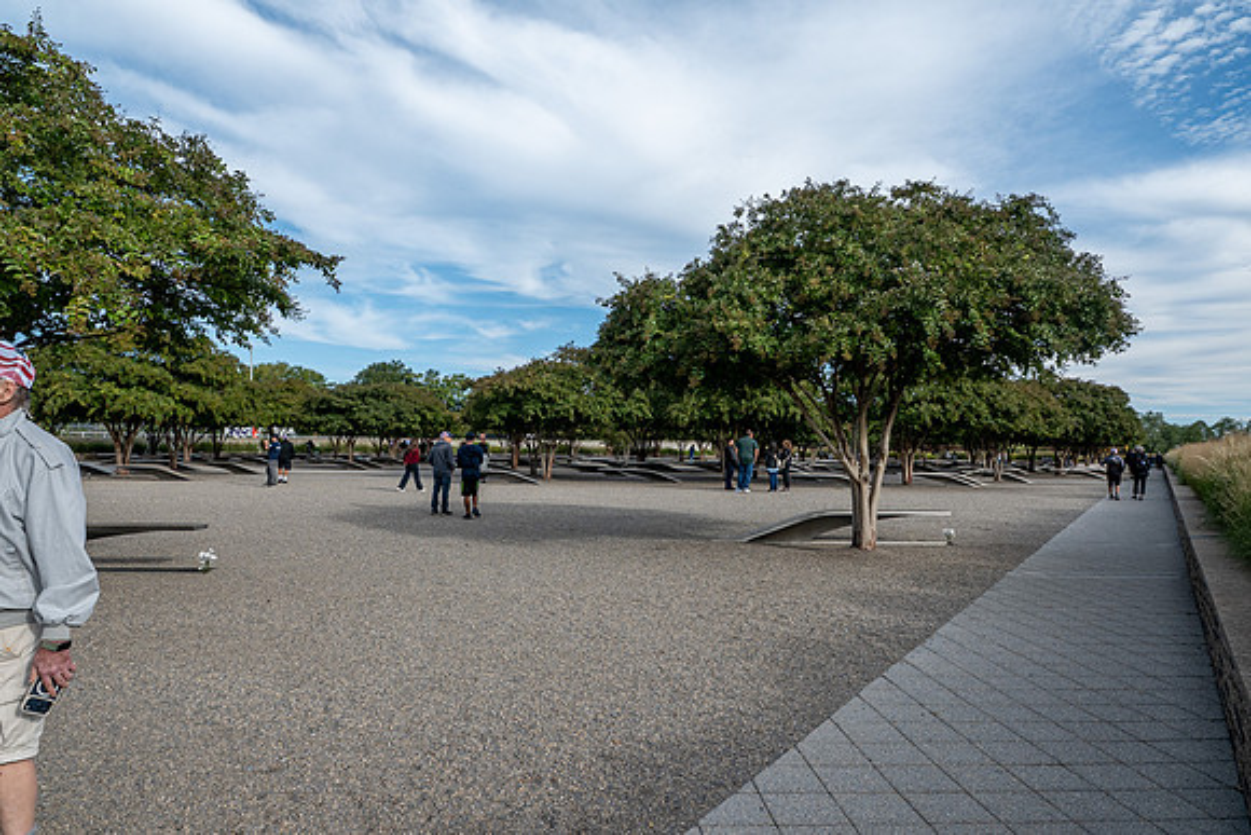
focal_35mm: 24
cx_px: 626
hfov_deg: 73.7
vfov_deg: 53.2
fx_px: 834
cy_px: 418
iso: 400
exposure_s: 1/500
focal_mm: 16
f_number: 10
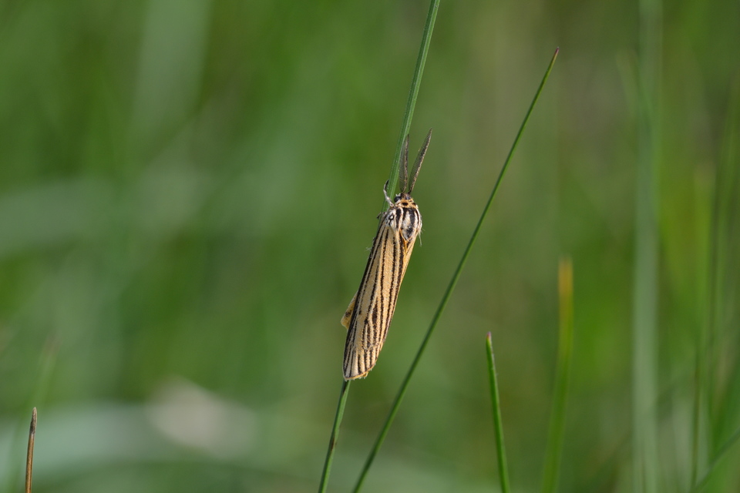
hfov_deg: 7.4
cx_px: 370
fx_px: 5704
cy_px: 246
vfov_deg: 5.0
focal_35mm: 278
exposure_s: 1/250
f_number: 8
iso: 250
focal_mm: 185
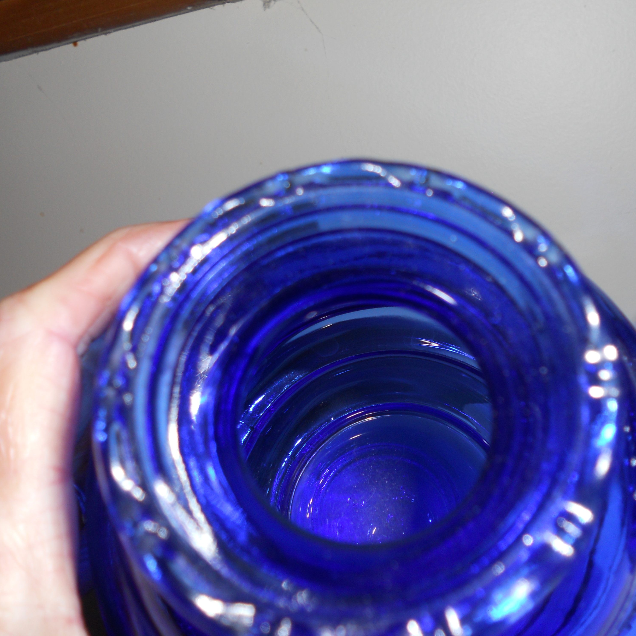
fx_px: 790
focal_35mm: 38
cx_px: 378
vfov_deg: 43.9
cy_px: 317
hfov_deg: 43.7
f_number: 8.8
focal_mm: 5.8
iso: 80
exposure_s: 1/25
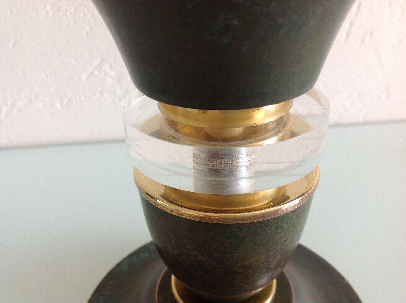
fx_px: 410
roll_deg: +0.9
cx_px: 203
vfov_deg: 40.6
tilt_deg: -29.1
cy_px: 152
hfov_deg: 52.7
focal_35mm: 35
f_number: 2.4
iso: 50
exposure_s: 1/30
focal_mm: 4.28
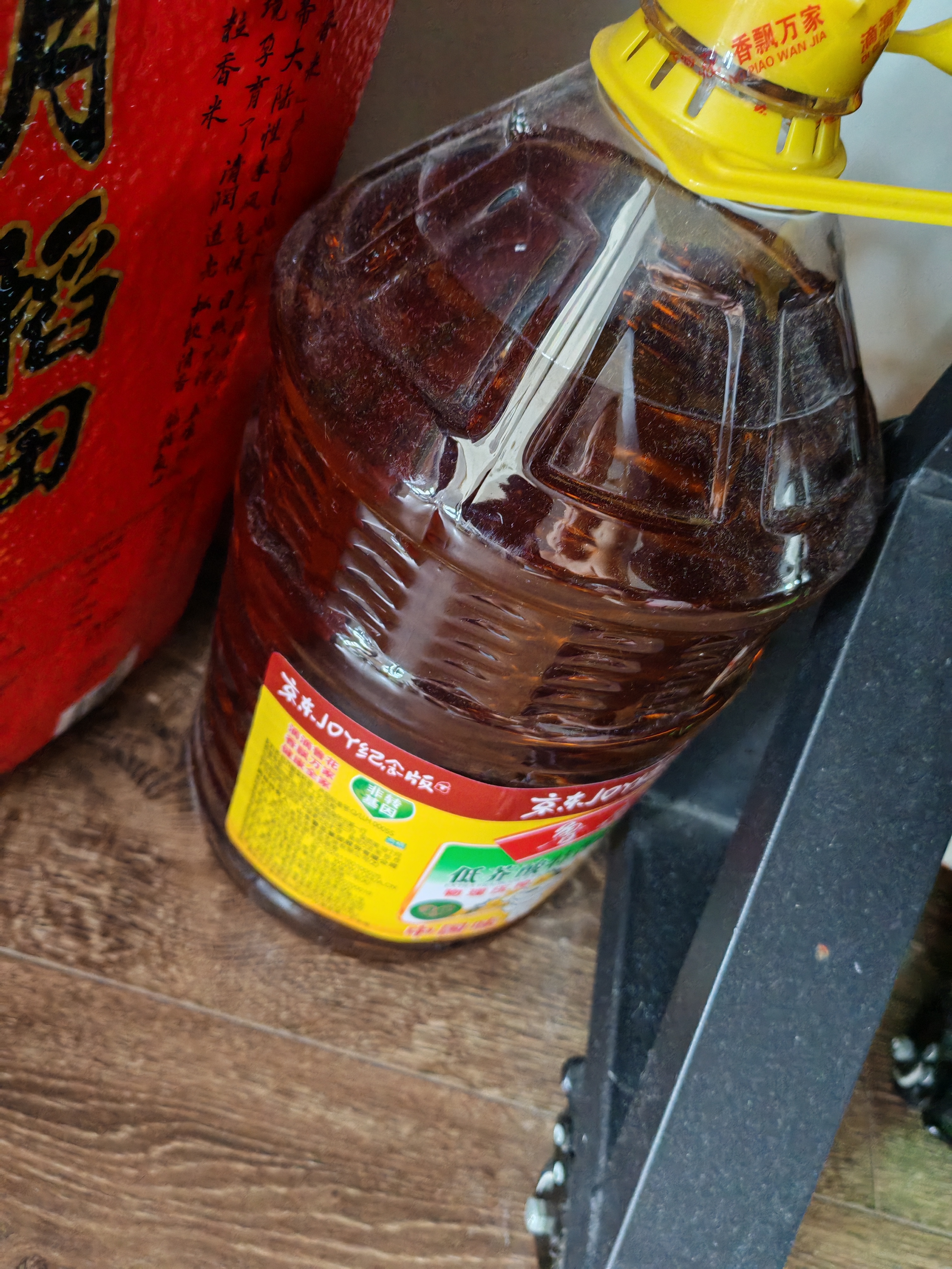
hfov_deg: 51.4
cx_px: 476
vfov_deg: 65.3
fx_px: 990
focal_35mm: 27
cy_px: 634
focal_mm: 5.52
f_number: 1.95
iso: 1250
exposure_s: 1/33
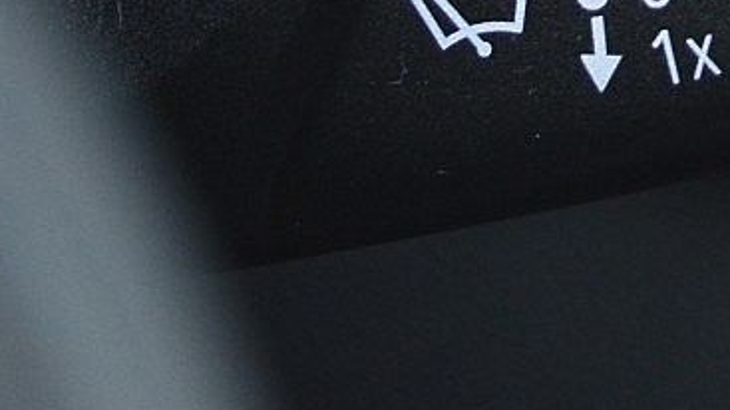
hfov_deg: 7.6
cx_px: 1090
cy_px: -643
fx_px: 5378
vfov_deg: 4.3
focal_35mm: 278
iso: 800
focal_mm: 40
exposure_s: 1/40
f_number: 4.8
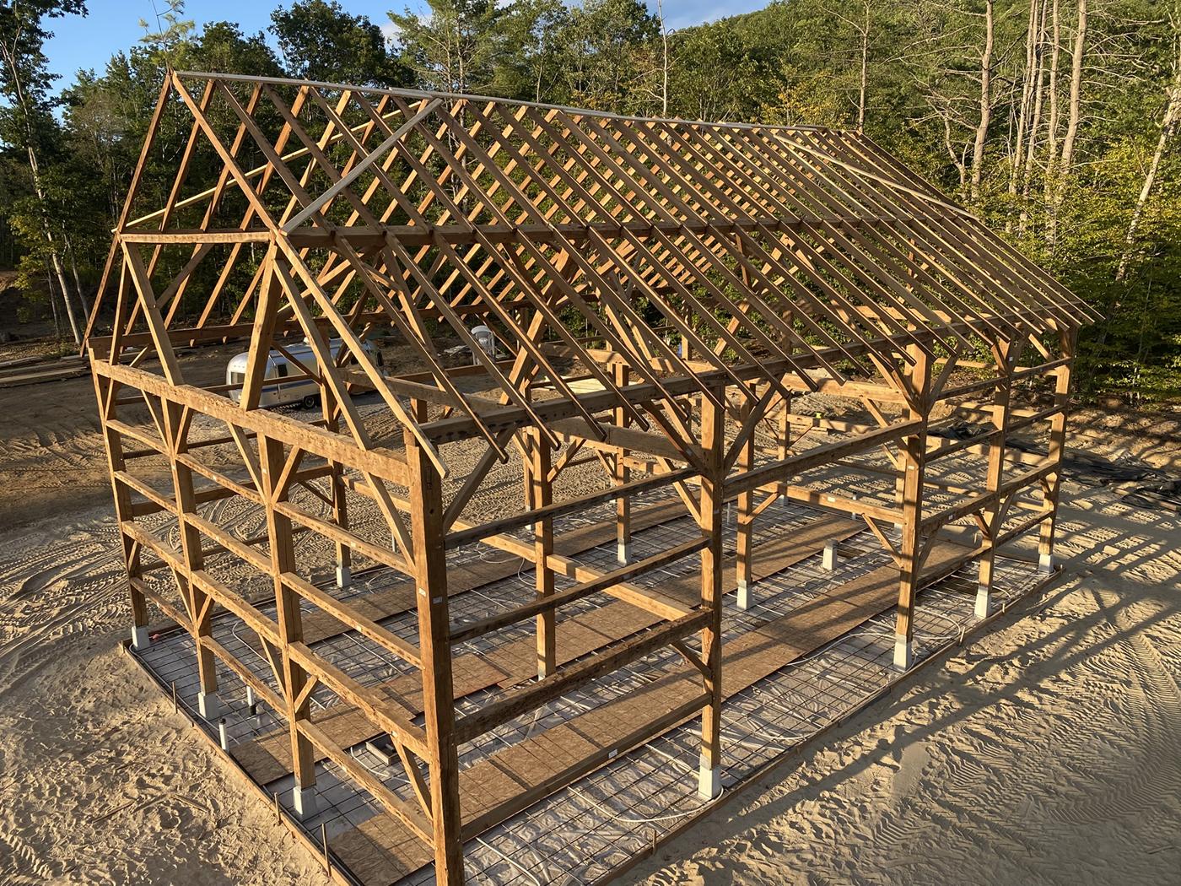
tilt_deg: -12.9
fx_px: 887
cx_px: 590
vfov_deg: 53.1
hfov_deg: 67.3
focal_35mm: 26
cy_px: 443
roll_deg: +1.1
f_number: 1.8
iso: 32
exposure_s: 1/810
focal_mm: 4.25
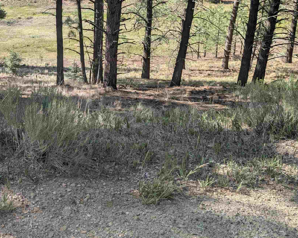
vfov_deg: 33.5
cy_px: 61
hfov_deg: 39.0
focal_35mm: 44
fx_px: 388
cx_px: 30
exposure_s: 1/475
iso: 23
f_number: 1.68
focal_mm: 6.9
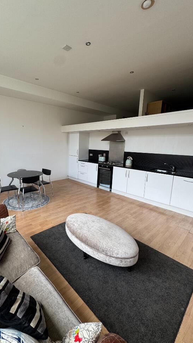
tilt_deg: -10.7
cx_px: 71
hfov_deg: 66.0
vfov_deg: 99.4
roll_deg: -1.2
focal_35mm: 16
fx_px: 146
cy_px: 169
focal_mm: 2.22
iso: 50
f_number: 2.2
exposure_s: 1/99
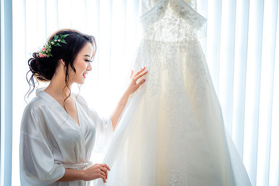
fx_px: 361
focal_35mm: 47
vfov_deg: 28.9
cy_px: 92
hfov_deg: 42.3
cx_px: 143
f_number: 2.8
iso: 250
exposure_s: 1/160
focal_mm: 42
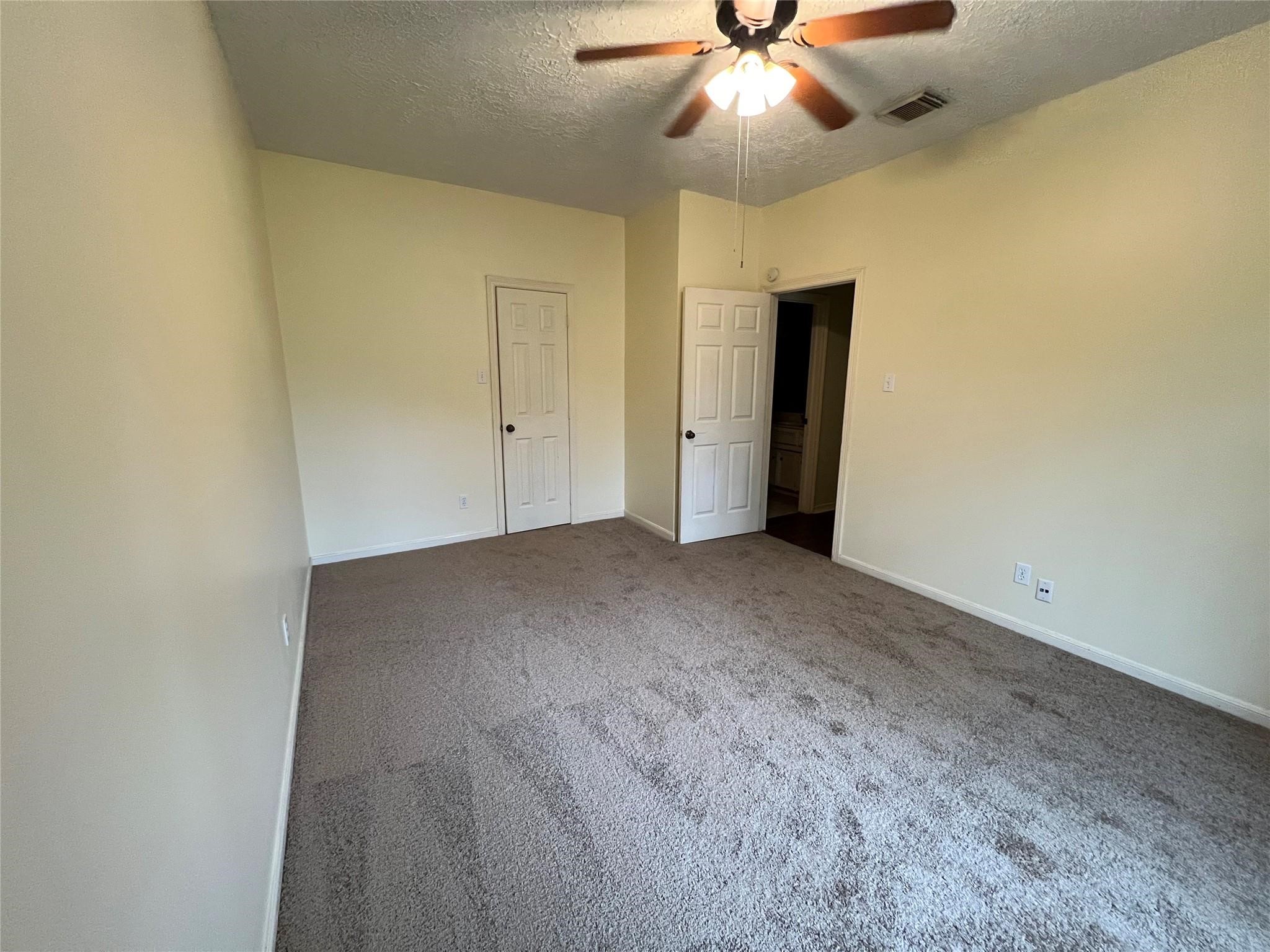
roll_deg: +0.1
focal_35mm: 13
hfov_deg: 106.2
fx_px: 477
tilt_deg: -11.8
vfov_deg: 89.9
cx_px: 635
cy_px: 476
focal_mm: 1.57
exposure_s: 1/60
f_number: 1.8
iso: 320
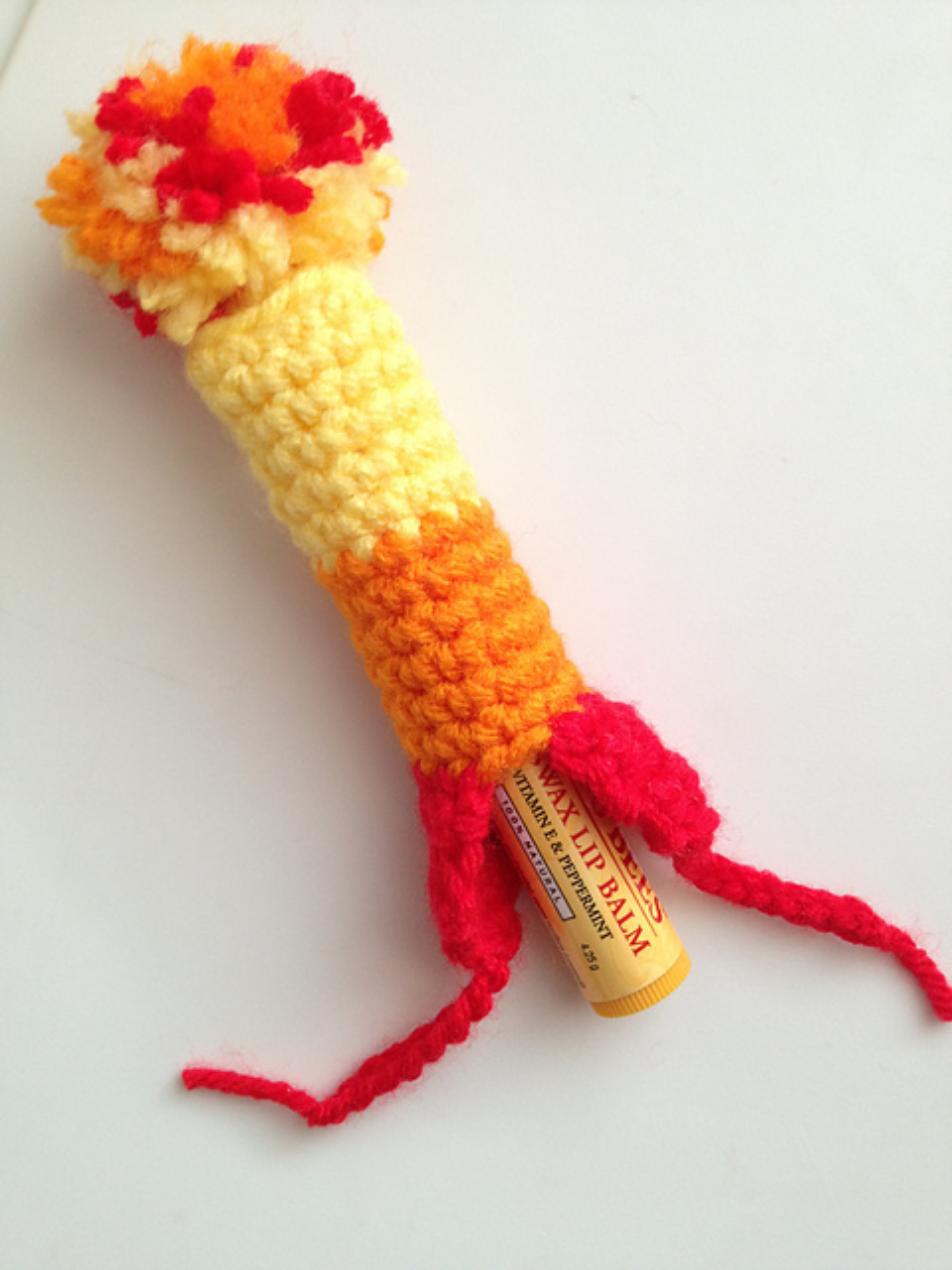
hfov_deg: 40.7
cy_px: 635
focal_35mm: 35
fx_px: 1283
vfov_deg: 52.6
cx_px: 476
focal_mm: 4.28
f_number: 2.4
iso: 100
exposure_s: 1/20
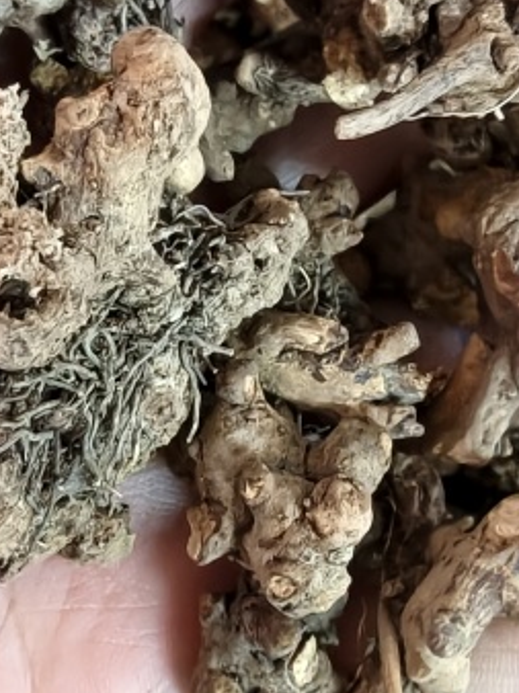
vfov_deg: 24.7
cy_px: 427
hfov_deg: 18.6
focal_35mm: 79
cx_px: 224
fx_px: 1581
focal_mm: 2.32
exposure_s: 1/12.5
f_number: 2
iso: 2729
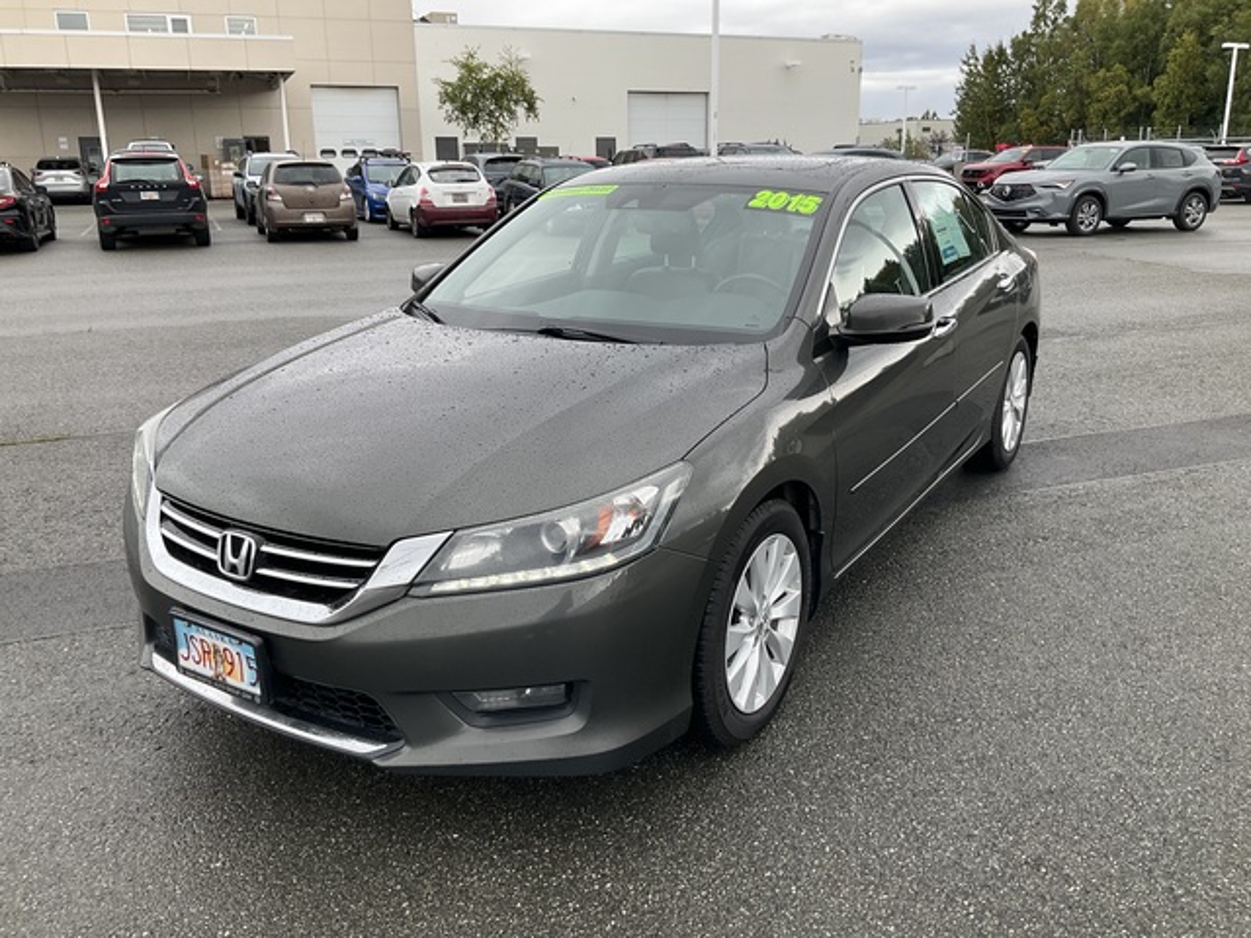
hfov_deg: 61.7
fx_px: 1048
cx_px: 626
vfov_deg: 48.2
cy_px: 469
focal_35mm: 29
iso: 20
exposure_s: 1/156
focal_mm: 3
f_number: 1.8
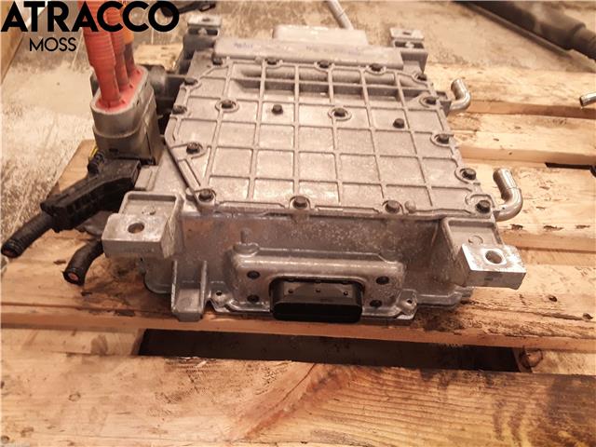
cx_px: 298
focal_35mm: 28
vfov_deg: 49.7
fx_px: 482
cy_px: 224
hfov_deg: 63.4
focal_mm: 2.91
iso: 100
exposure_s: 1/25
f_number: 1.9
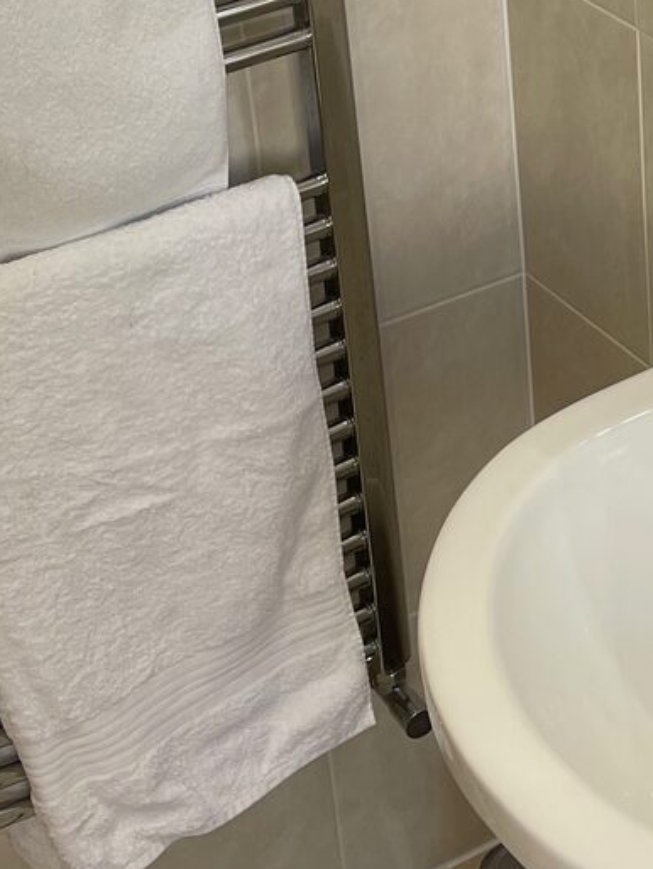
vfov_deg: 20.9
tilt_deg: -25.1
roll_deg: +1.3
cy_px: 25
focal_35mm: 91
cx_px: 704
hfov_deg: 15.8
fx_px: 2287
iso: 40
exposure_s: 1/121
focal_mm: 5.1
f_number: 1.6
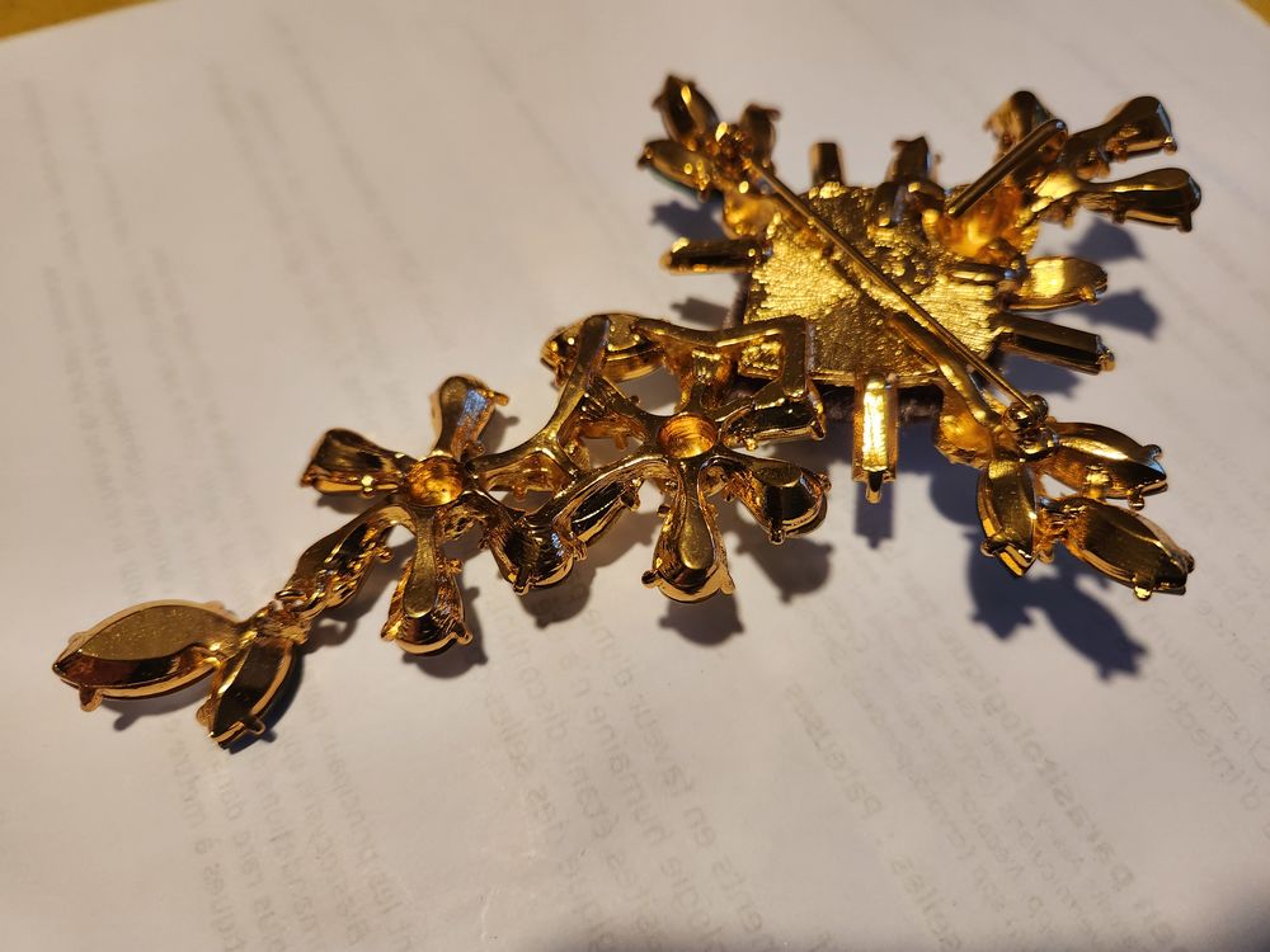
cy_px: 476
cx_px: 635
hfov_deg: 73.9
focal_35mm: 23
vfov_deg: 58.9
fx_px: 844
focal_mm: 5.4
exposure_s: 1/100
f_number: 1.8
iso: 250
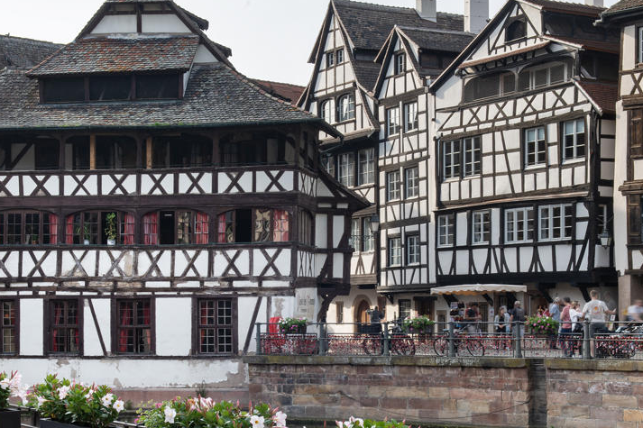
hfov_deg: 25.6
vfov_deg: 17.2
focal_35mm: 79
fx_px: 1411
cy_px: 322
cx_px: 271
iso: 160
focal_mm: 44
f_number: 16
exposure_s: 1/15
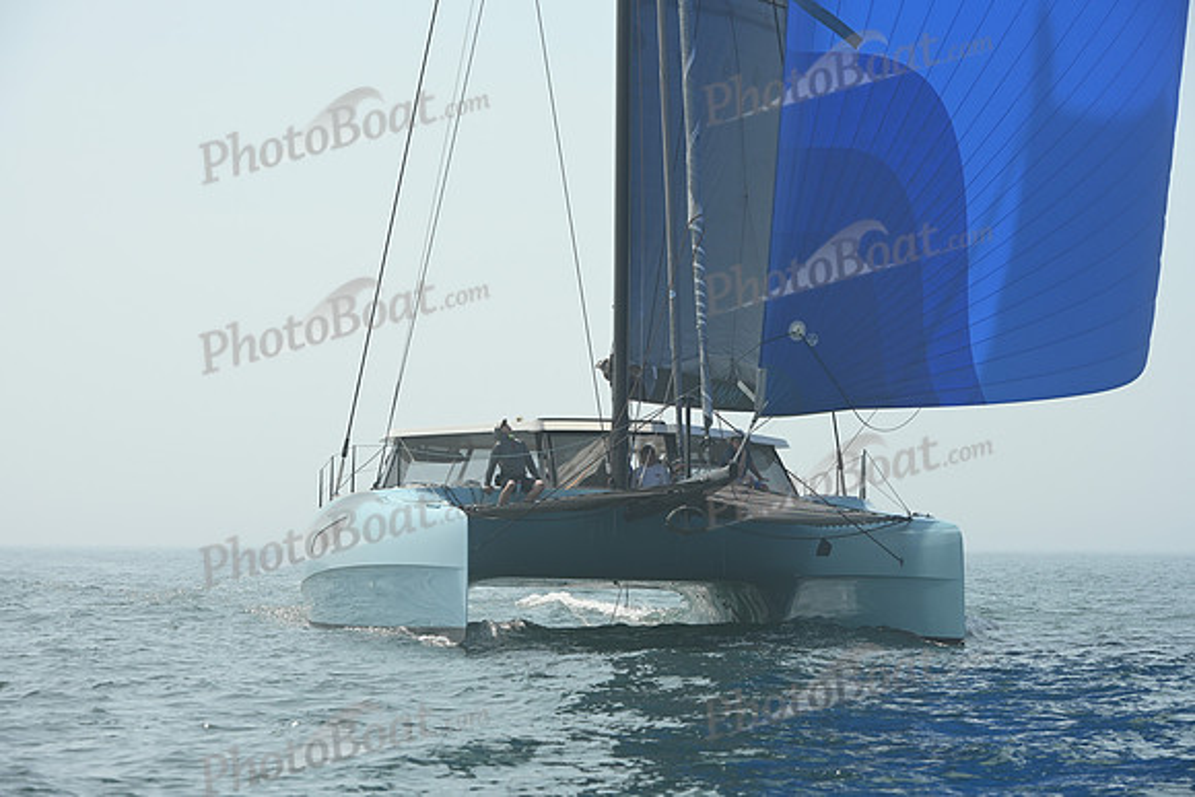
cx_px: 598
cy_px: 398
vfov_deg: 11.0
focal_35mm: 125
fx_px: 4150
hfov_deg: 16.4
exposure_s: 1/1250
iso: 320
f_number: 10
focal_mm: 125
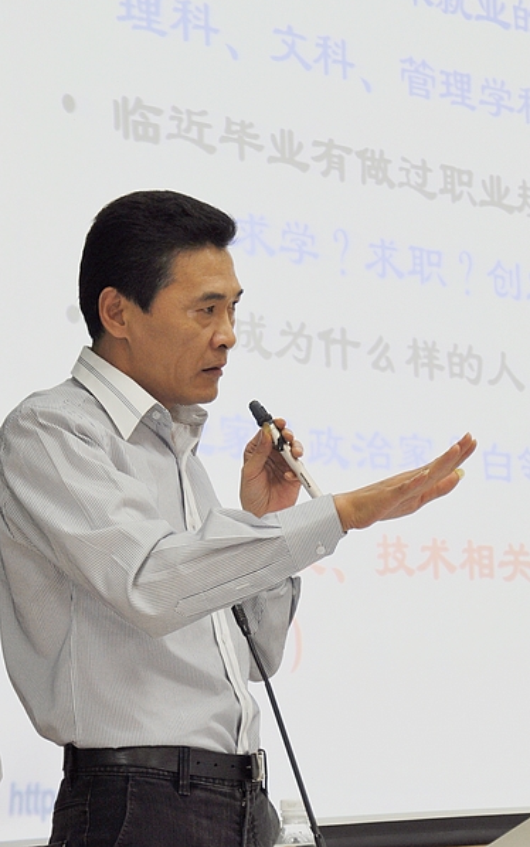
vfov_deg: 23.3
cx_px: 264
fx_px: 2056
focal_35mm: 89
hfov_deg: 14.7
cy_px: 424
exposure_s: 1/30
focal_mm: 58
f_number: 5
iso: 280
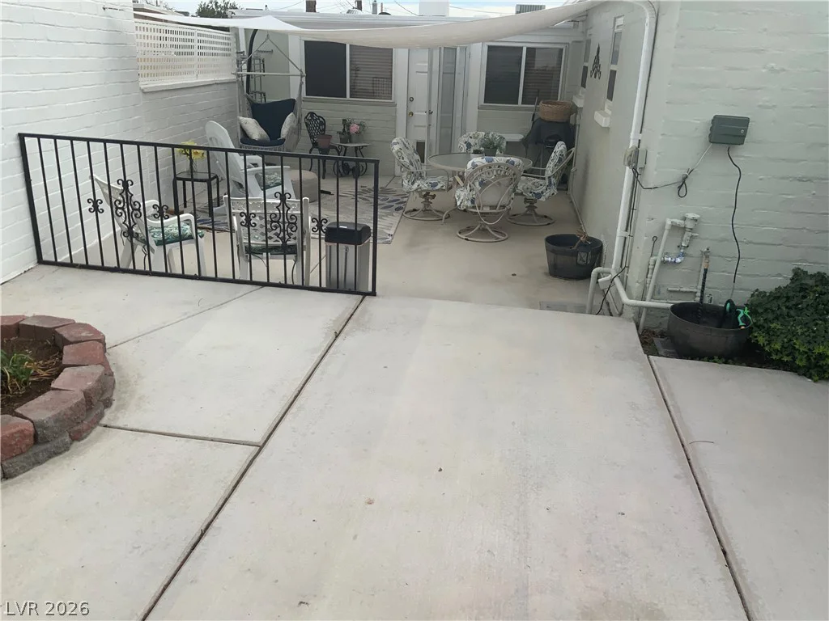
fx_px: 695
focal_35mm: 29
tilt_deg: -20.5
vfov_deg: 48.2
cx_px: 414
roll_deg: -2.7
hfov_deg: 61.7
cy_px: 310
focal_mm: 3
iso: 16
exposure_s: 1/1015
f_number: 1.8
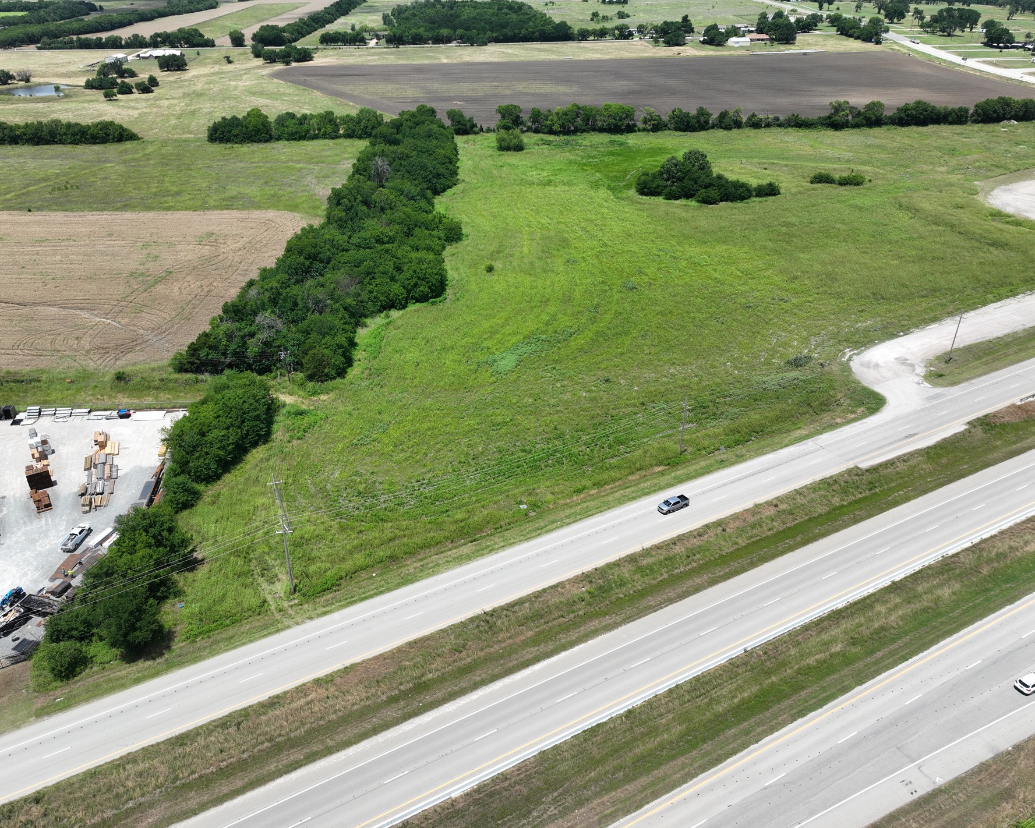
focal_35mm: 27
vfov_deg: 53.2
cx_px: 453
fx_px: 827
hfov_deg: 63.8
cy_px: 402
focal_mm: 12.29
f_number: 2.8
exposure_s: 1/2000
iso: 100
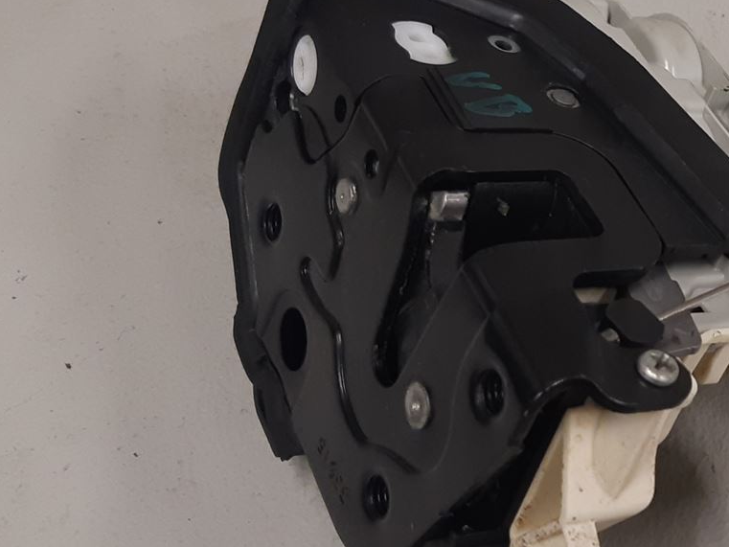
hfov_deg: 25.5
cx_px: 824
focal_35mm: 70
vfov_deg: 21.0
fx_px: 1474
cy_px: 188
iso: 100
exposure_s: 1/50
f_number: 1.7
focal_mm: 3.93
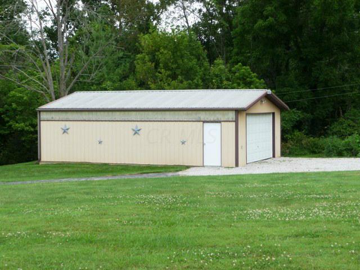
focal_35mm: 67
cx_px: 180
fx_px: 697
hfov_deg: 29.0
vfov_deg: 21.9
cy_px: 135
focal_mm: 11.3
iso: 100
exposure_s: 1/400
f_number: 4.5
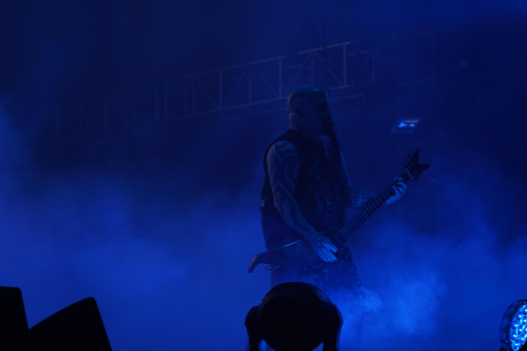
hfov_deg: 19.5
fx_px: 1537
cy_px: 176
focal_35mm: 105
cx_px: 264
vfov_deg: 13.0
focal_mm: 105
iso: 100
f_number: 4
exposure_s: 1/125
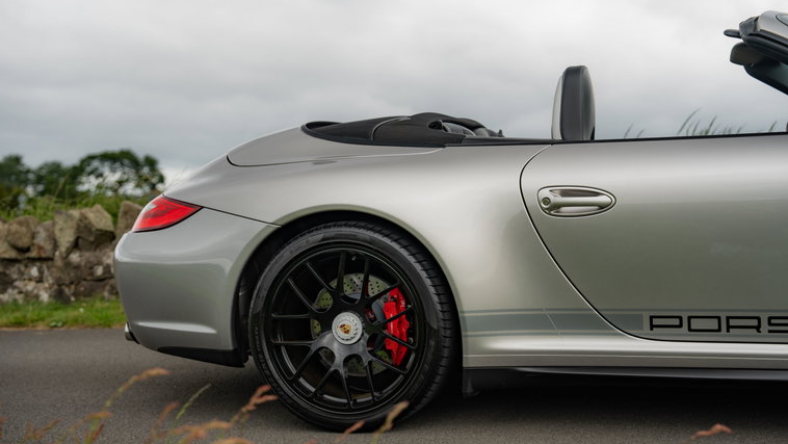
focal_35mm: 53
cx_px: 390
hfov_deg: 39.2
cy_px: 229
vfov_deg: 22.7
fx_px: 1108
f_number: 2.8
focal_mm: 50
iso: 100
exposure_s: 1/250
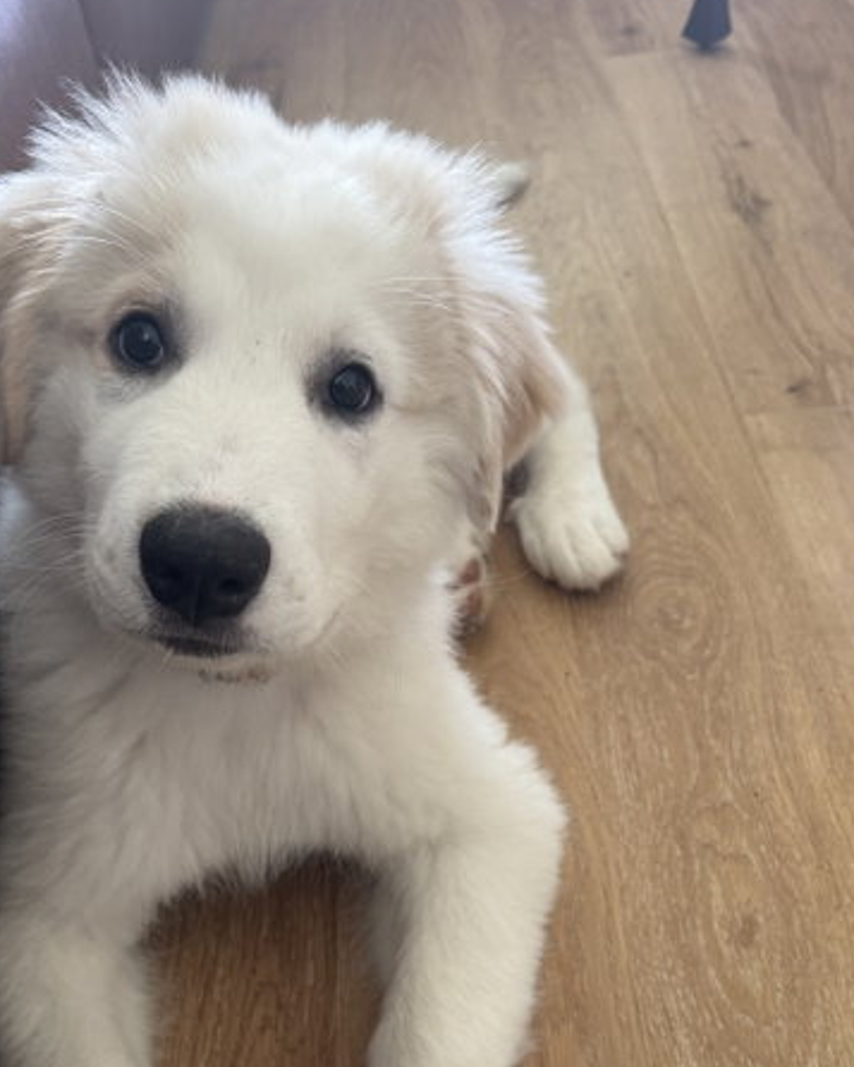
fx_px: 1105
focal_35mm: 35
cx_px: 337
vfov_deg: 50.3
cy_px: 742
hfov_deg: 42.0
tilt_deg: -49.0
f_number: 1.78
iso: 320
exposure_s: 1/60
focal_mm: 6.76
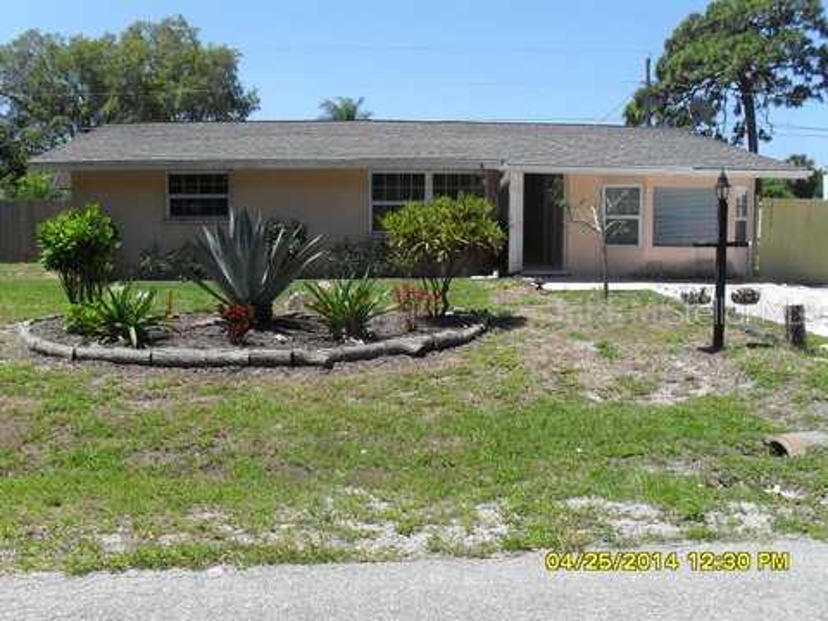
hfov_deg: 52.6
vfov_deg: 40.7
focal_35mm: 35
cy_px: 310
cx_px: 414
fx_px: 837
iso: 100
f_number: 8.4
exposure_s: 1/180
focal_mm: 6.3
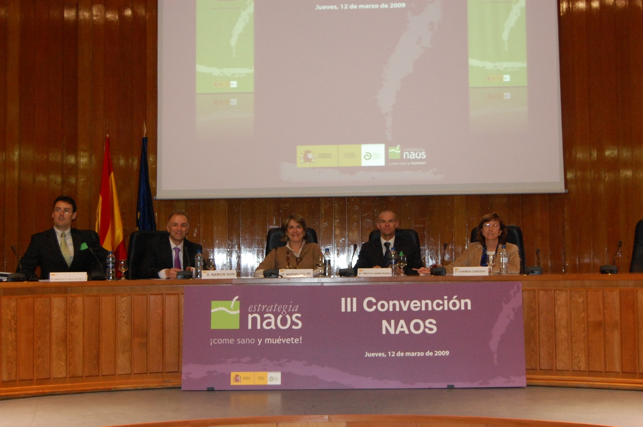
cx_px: 322
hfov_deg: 35.1
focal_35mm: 57
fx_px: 1017
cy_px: 214
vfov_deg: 23.7
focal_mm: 38
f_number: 4.8
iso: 1600
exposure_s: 1/60
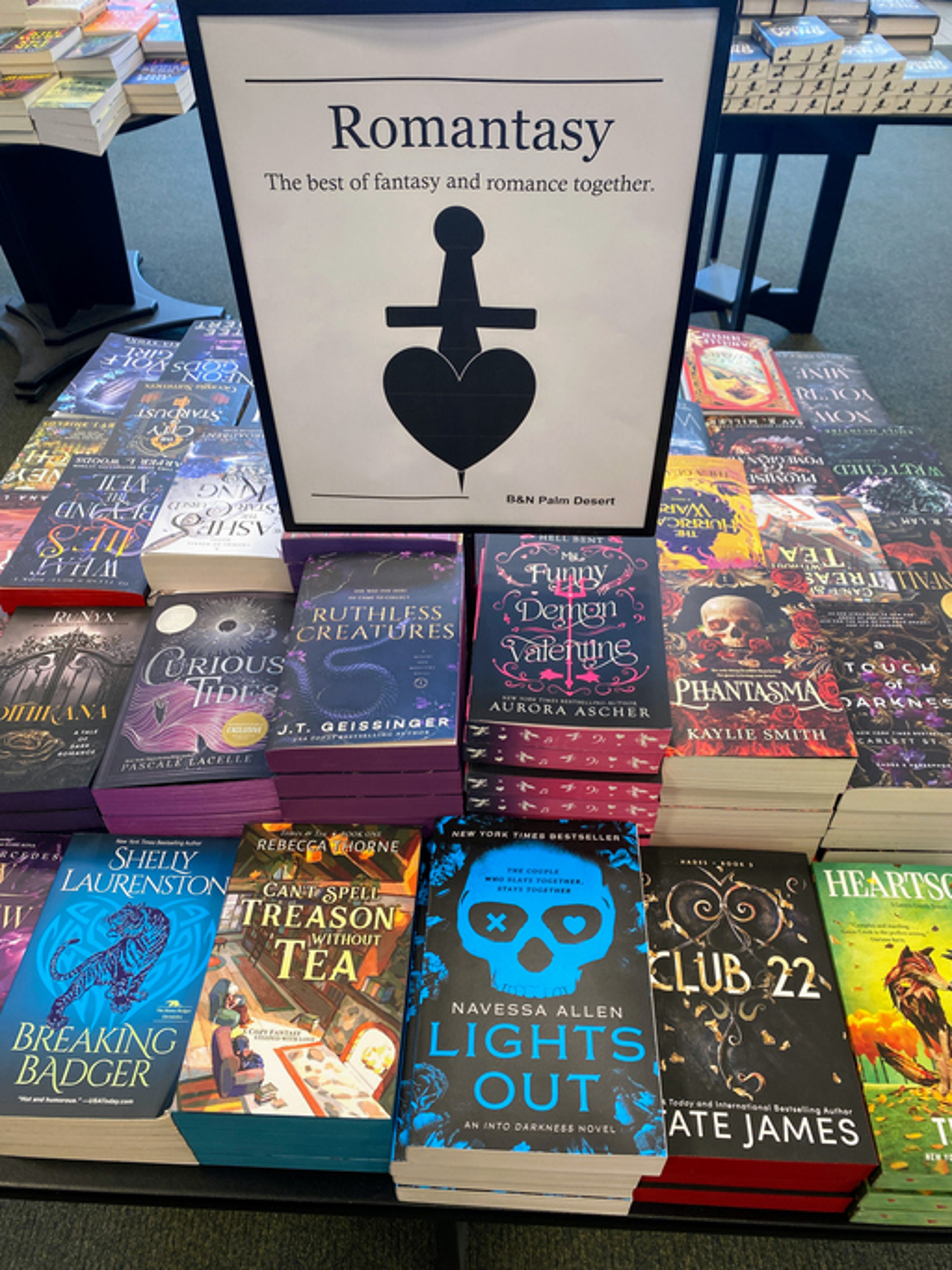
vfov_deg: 67.3
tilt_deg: -43.1
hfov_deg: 53.0
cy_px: 635
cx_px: 476
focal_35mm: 26
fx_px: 954
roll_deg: +2.9
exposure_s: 1/60
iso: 80
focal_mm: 4.25
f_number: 1.8
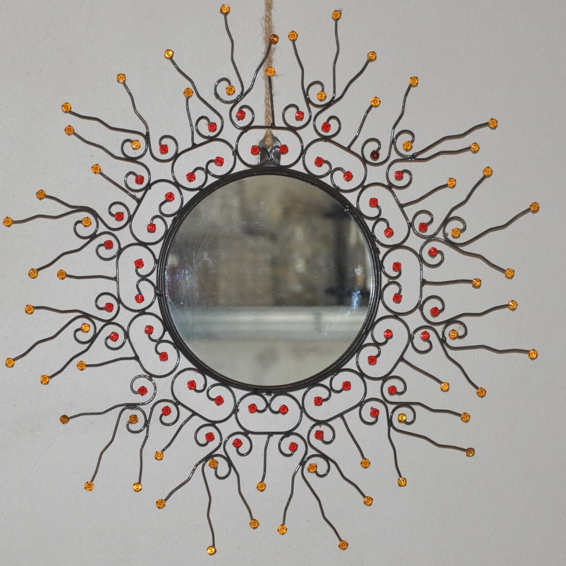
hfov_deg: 12.9
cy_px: 284
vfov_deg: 12.9
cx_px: 252
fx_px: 2497
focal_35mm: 135
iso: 800
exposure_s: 1/60
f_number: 5.3
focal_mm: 70
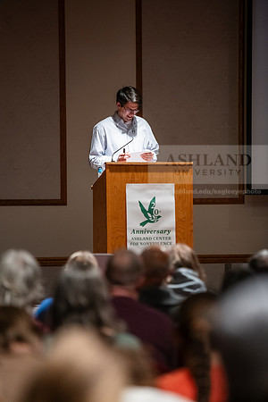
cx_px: 134
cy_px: 201
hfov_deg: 7.6
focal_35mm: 180
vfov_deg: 11.4
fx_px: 2010
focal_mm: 180
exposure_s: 1/160
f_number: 3.2
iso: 3200
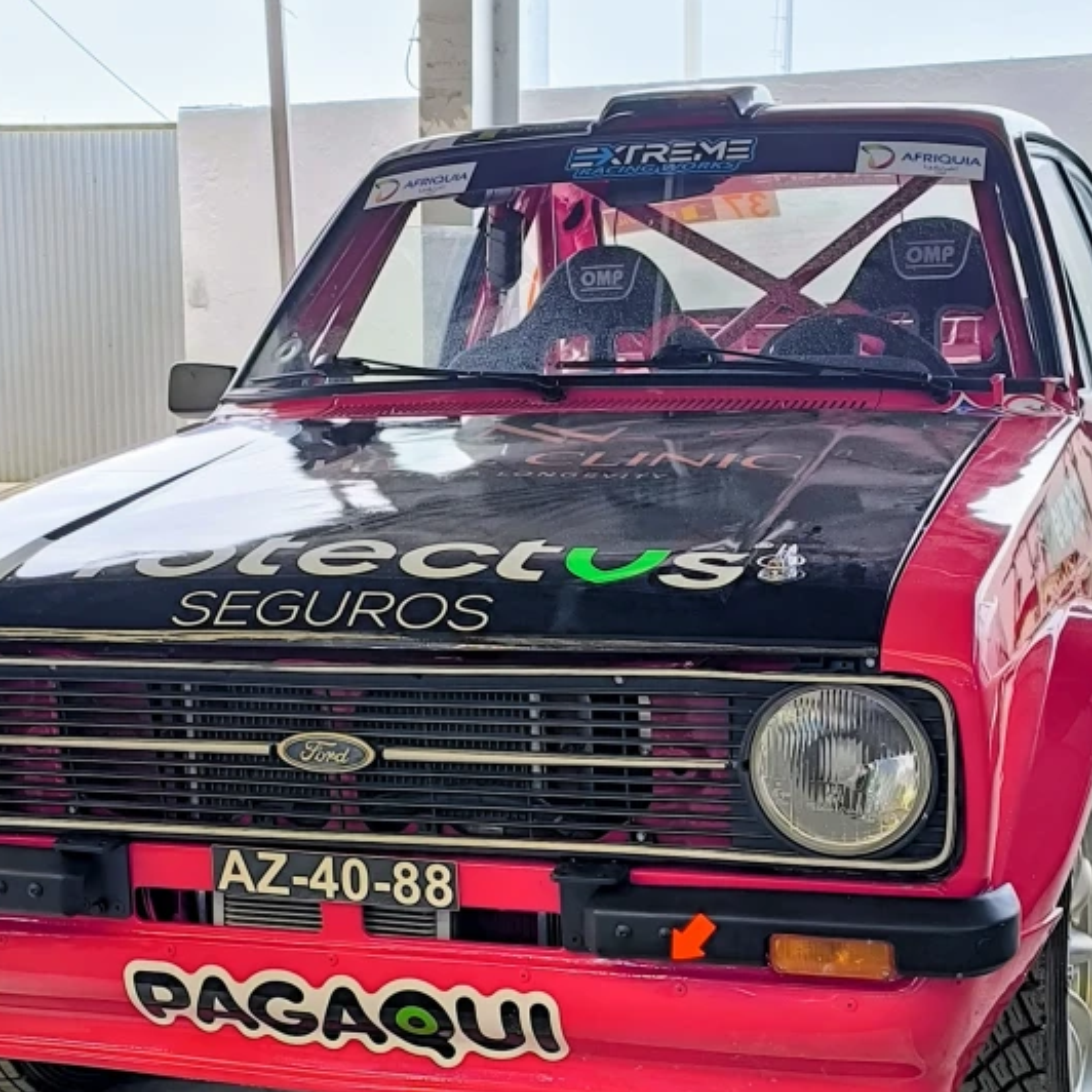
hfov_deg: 27.7
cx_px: 495
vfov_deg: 27.7
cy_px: 662
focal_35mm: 62
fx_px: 2213
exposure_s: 1/100
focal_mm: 6.14
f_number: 1.65
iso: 200
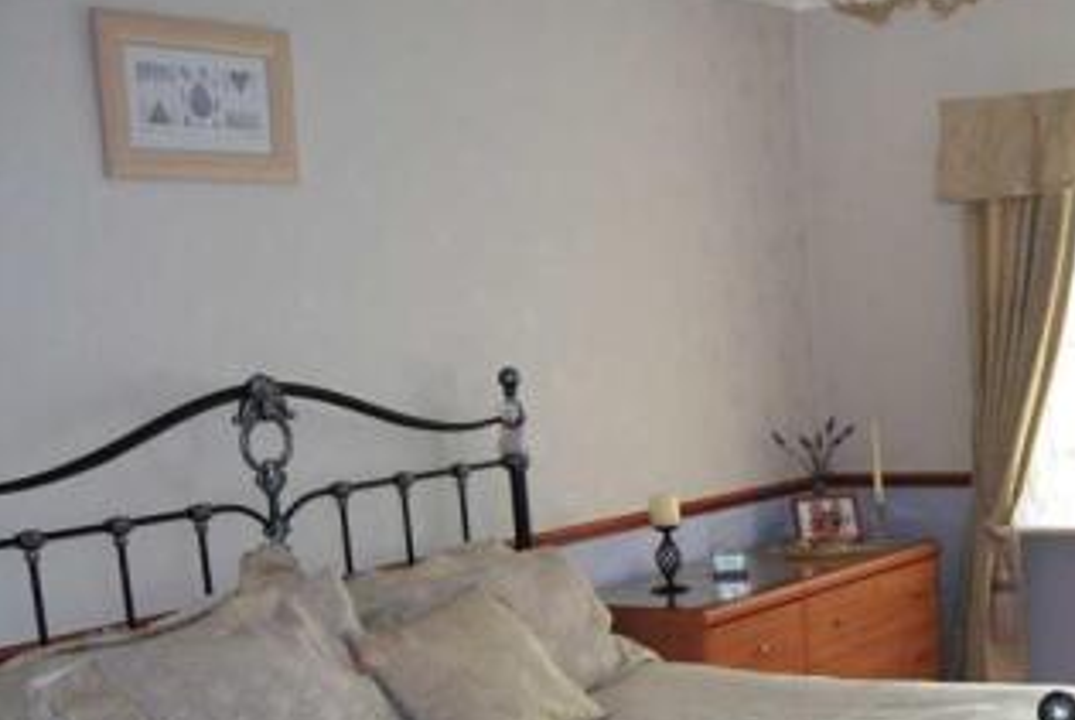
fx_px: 1675
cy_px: 616
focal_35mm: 56
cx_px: 1053
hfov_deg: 32.9
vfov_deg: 23.8
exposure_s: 1/60
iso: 200
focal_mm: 18
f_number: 3.5
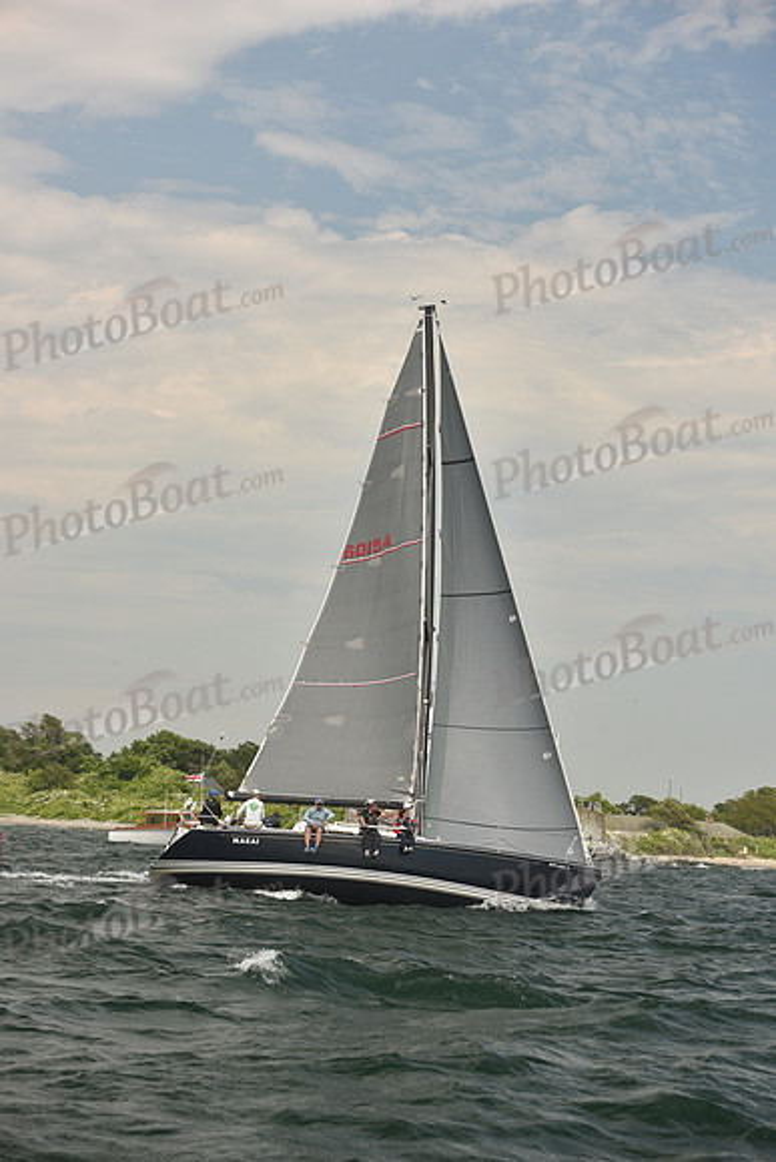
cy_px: 581
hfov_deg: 19.5
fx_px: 2262
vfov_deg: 28.8
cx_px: 388
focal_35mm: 70
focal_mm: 70
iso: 250
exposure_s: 1/640
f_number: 5.6
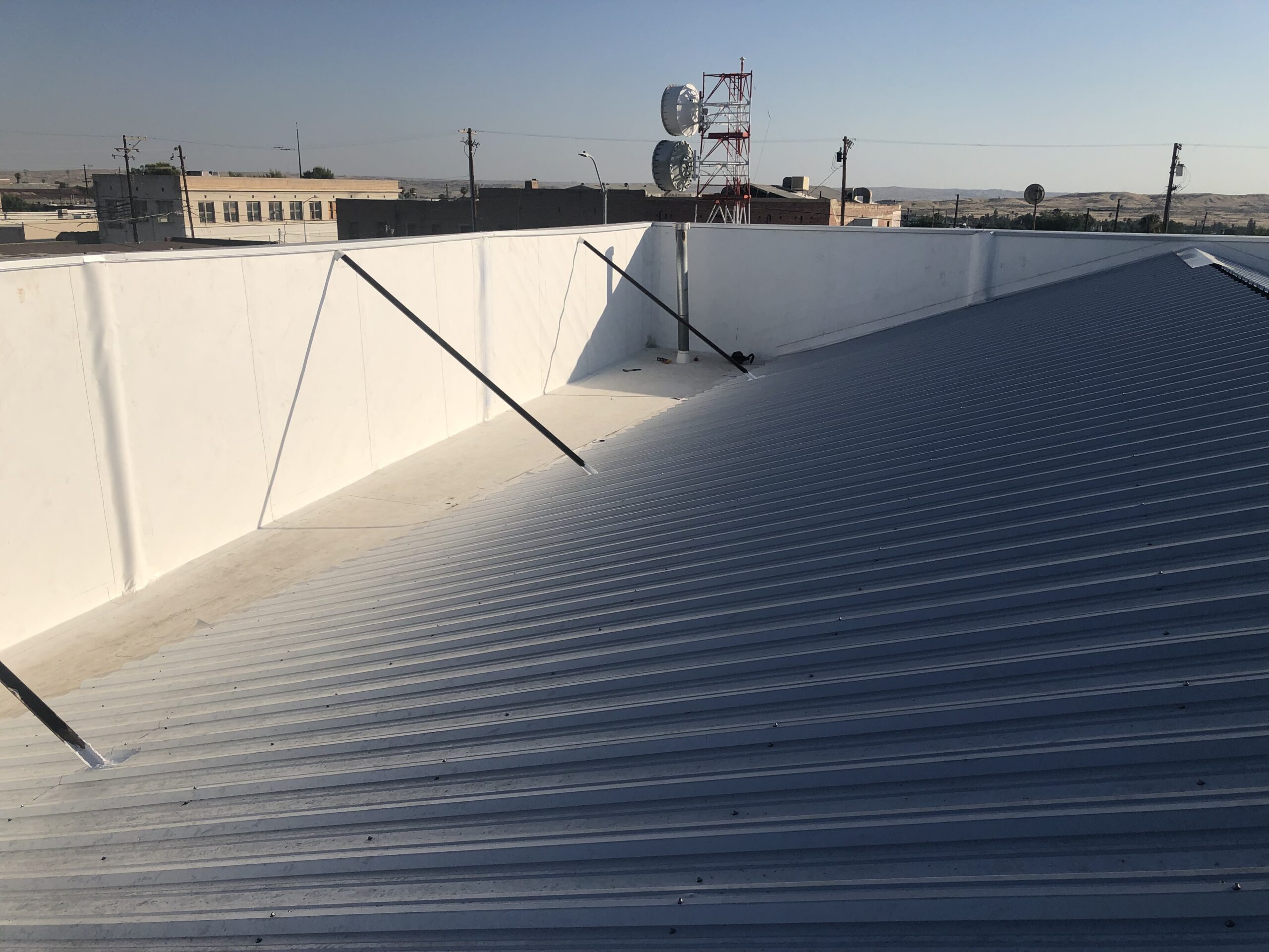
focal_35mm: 28
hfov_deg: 63.4
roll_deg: +1.3
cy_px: 476
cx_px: 634
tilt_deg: -13.0
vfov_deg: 49.7
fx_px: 1026
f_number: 1.8
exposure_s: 1/4808
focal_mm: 3.99
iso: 25
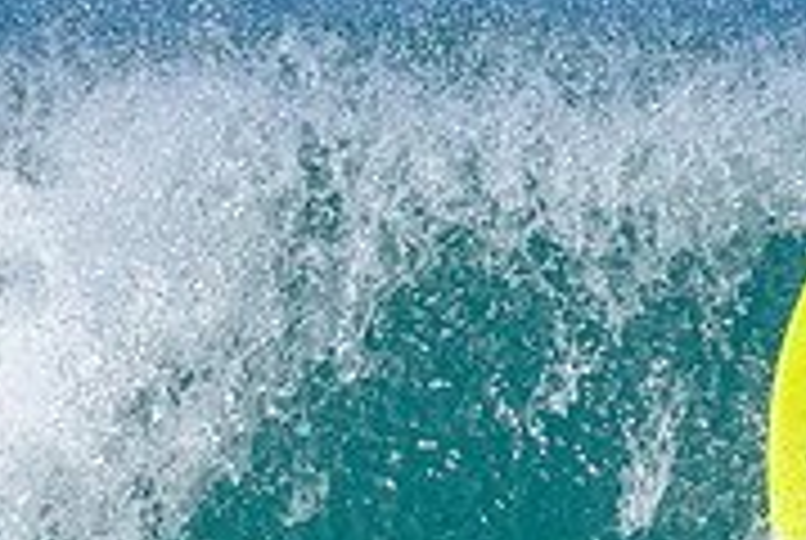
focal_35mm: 3551
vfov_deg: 0.4
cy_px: 512
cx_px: 774
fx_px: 79634
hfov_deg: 0.6
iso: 280
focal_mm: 800
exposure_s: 1/2000
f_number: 6.3
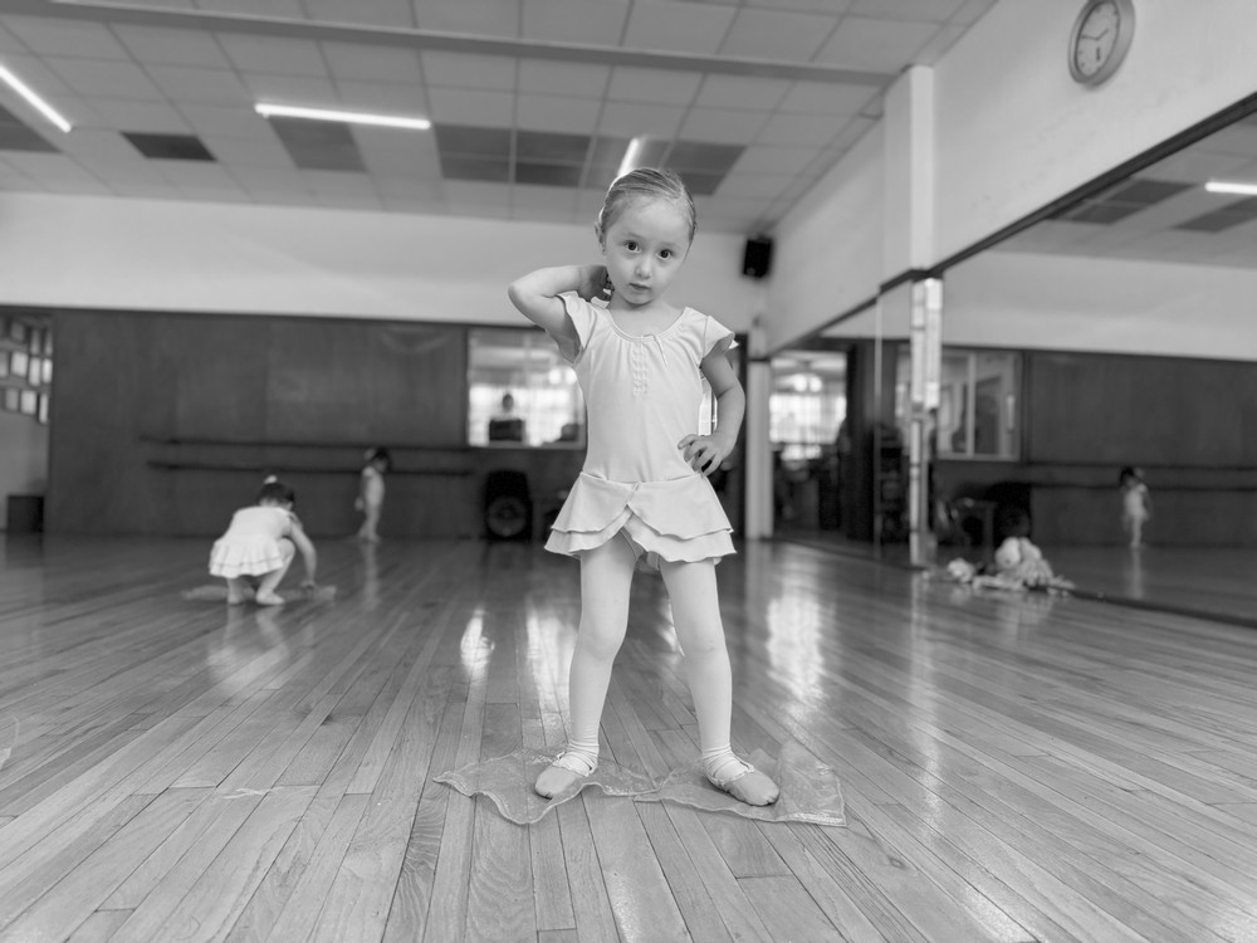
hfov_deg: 71.6
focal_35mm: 24
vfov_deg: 56.8
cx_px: 628
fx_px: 872
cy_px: 472
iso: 80
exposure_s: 1/120
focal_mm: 6.86
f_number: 1.78
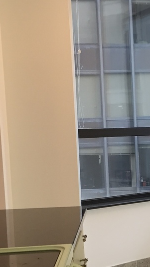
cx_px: 215
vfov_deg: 24.7
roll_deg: +0.1
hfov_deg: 13.5
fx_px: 601
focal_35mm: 85
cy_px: 200
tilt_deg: -6.8
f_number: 2.2
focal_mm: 4.15
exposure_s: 1/30
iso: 64
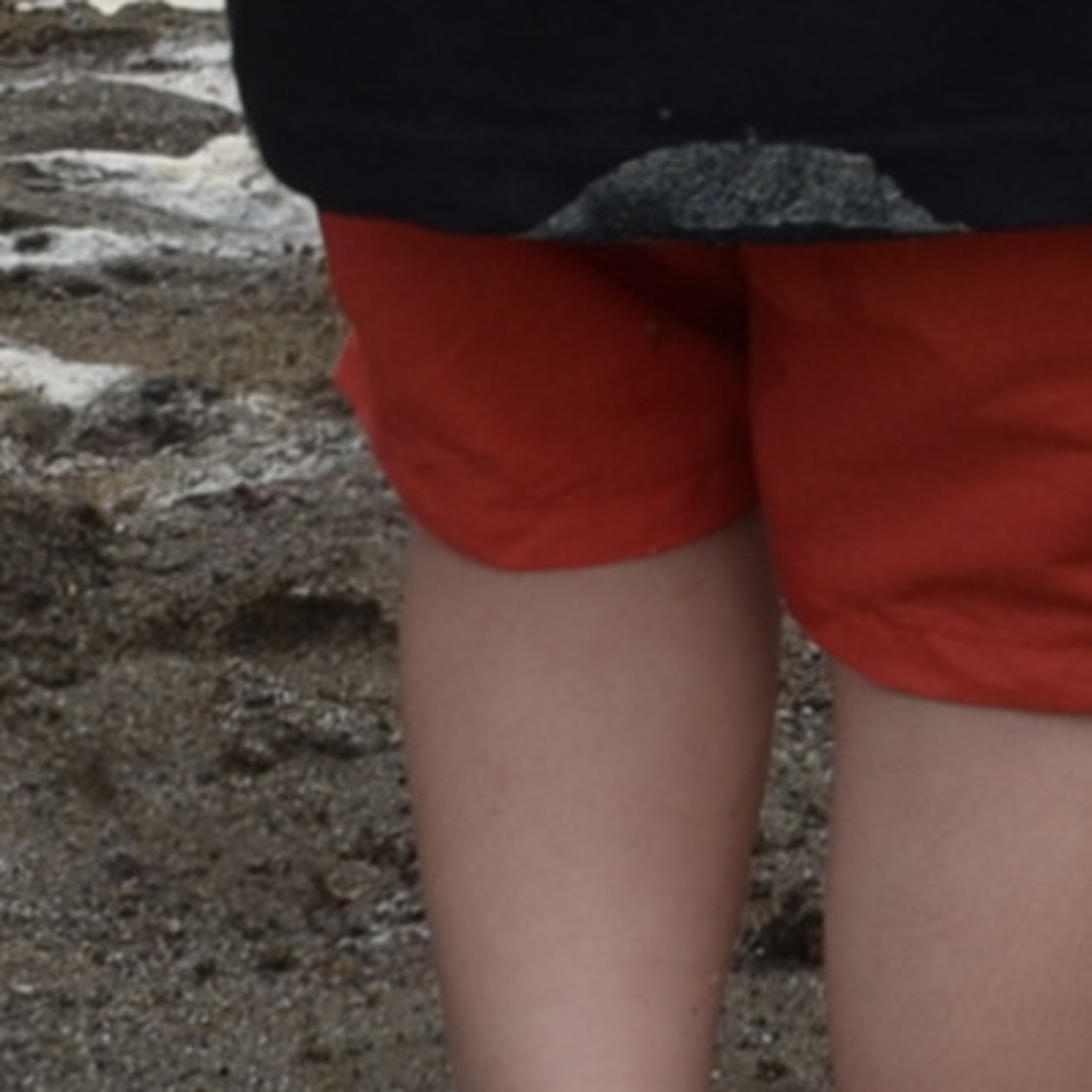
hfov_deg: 6.0
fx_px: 10100
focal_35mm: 283
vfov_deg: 6.0
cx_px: 2408
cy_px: -1437
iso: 200
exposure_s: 1/200
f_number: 7.1
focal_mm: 24
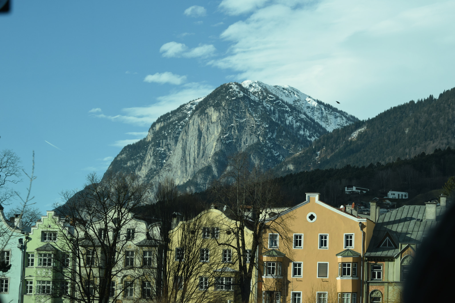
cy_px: 152
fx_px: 1289
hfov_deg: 20.0
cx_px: 228
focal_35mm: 102
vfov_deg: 13.4
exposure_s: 1/250
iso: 320
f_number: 8
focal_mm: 68
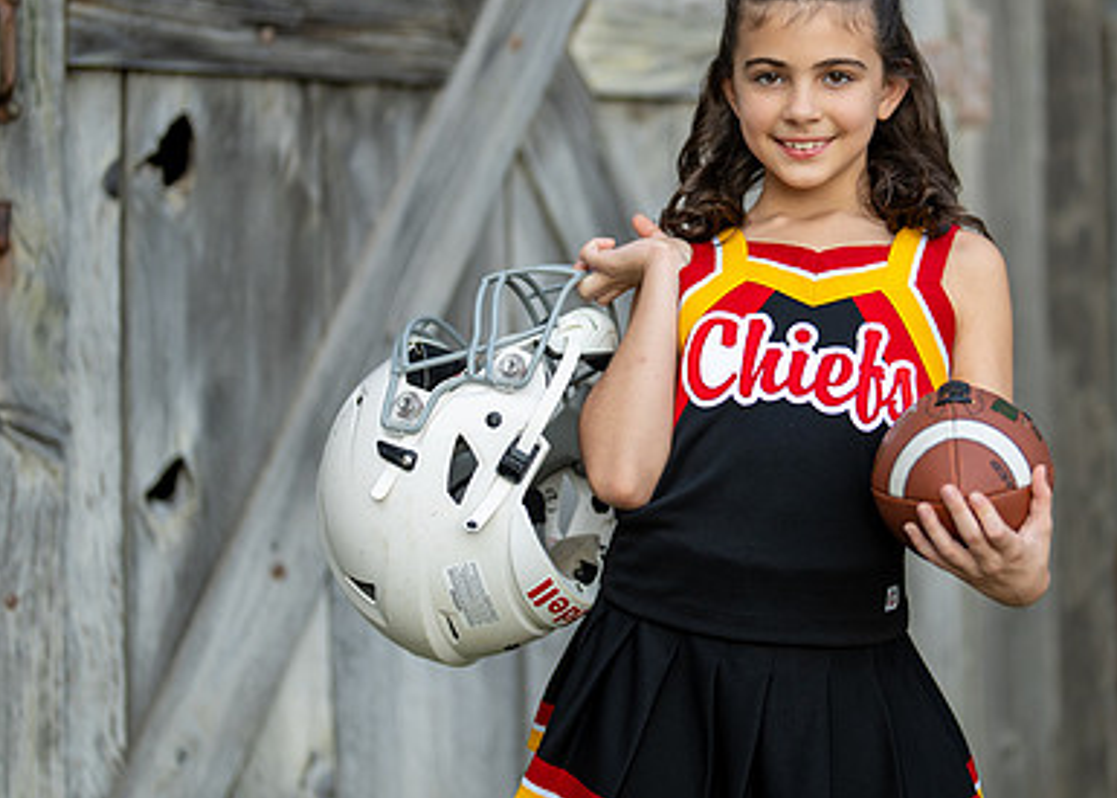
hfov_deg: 22.4
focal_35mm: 88
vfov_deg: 16.3
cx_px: 818
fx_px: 2792
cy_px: 319
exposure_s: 1/2000
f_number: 1.2
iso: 125
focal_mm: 50
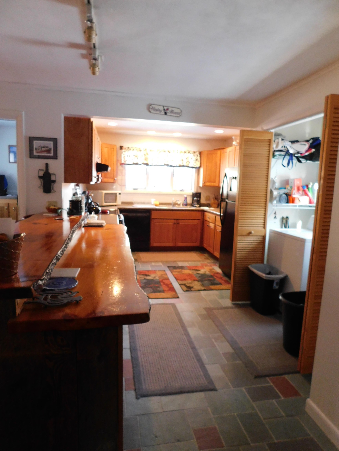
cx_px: 170
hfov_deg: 58.9
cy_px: 226
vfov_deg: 73.9
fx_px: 300
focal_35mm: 23
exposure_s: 1/13
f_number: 3
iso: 400
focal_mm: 4
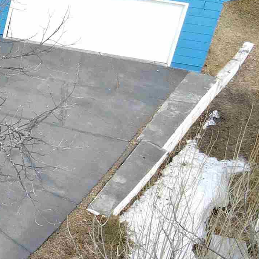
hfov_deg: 14.9
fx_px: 770
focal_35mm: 91
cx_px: -288
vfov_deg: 19.0
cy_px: 93
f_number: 2.8
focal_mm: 4.5
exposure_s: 1/200
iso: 100
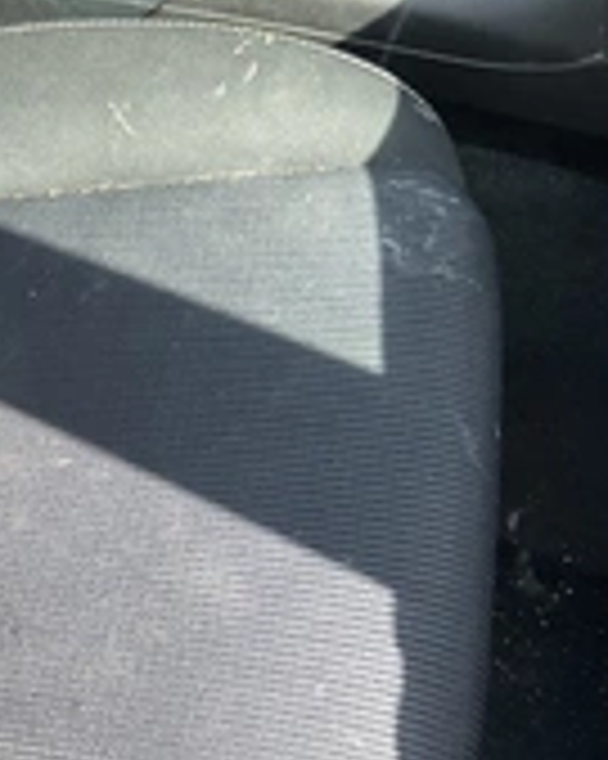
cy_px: 535
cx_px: -194
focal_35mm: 67
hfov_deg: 20.7
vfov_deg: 28.1
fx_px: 1508
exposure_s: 1/122
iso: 20
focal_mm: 3
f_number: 1.8
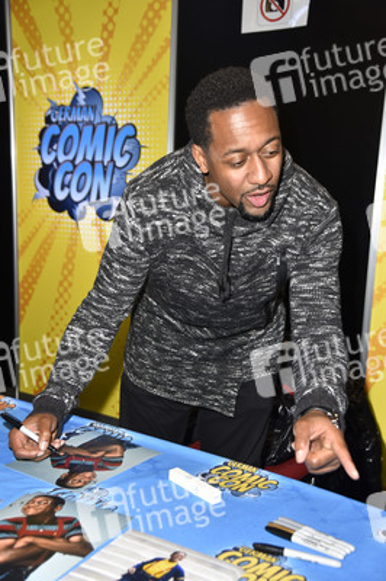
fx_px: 709
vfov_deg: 44.5
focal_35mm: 44
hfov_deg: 30.5
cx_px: 193
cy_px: 290
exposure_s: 1/160
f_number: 4.5
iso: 400
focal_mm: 44
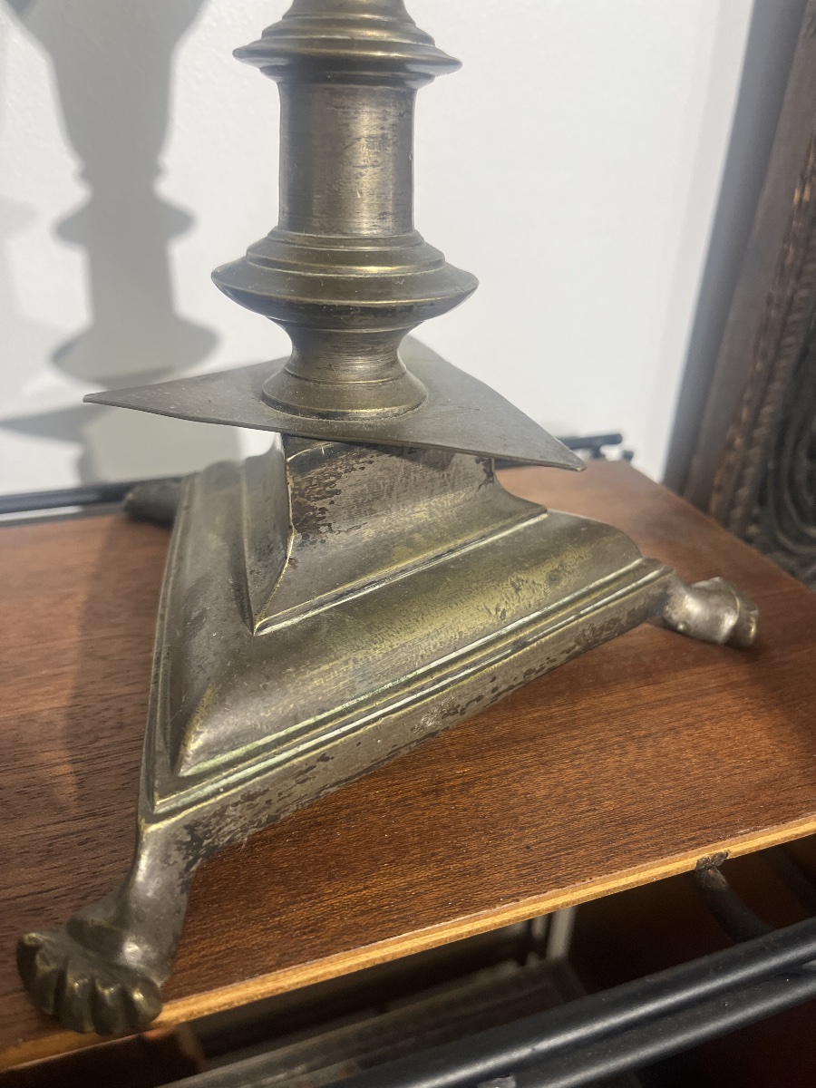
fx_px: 817
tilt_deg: -28.9
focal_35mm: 26
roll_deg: -1.4
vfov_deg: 67.3
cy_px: 544
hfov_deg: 53.1
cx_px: 408
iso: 125
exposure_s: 1/100
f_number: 1.6
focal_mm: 5.1
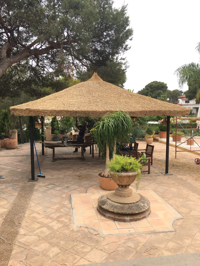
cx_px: 100
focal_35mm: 29
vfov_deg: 61.7
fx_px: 223
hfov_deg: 48.2
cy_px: 133
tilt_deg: -5.3
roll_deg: -0.5
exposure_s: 1/323
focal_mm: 4.15
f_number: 2.2
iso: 25
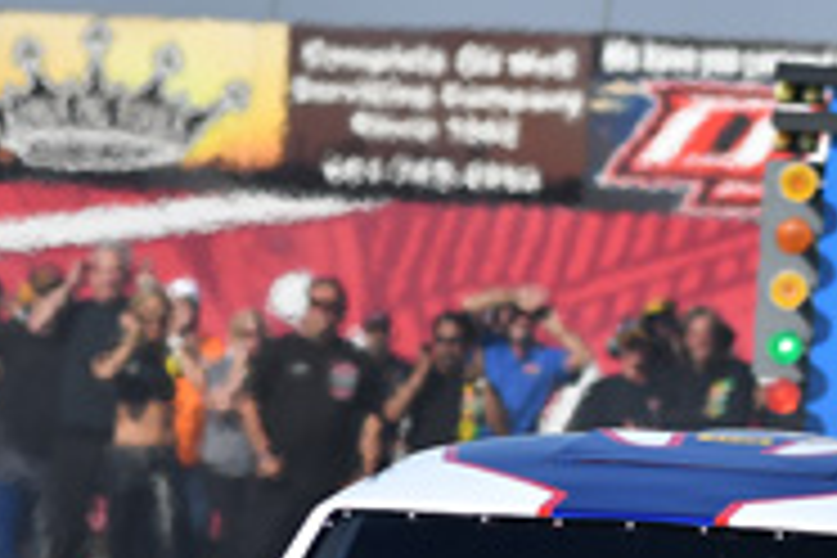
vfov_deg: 1.7
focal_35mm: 807
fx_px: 18761
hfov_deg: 2.6
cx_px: 482
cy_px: 729
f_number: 5.6
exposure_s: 1/1600
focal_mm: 200
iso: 160
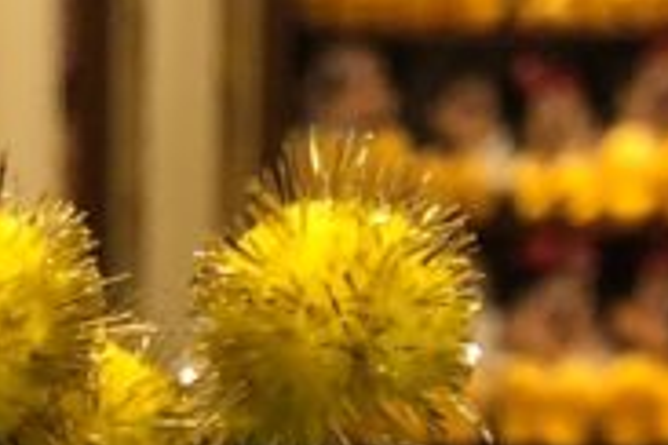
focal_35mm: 159
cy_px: 1244
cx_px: 33
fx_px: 2950
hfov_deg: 12.8
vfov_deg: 7.7
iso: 80
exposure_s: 1/15
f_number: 1.8
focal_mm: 3.99
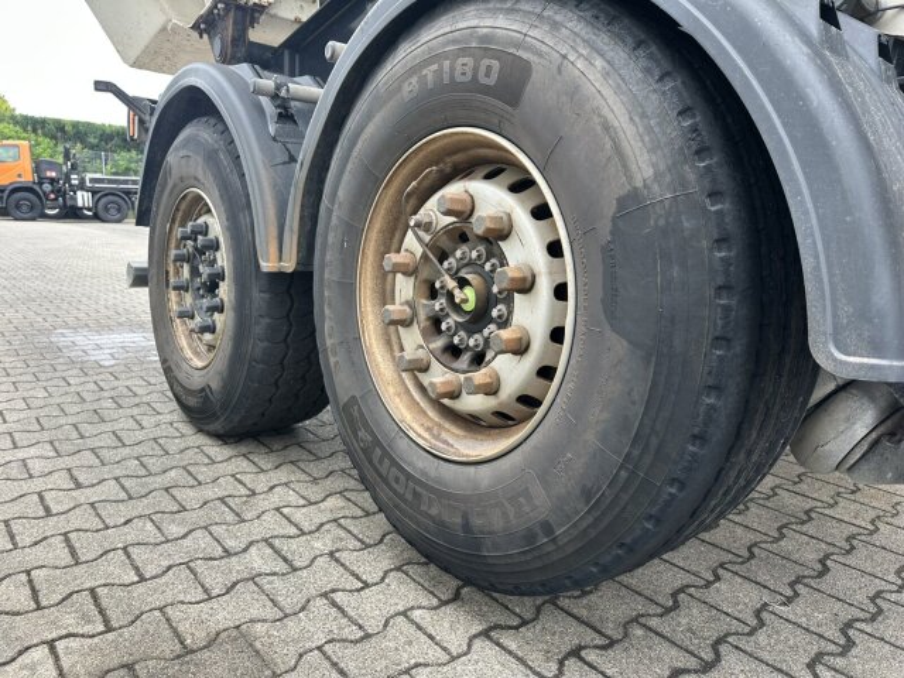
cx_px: 452
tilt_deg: -8.4
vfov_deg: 56.8
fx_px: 627
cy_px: 339
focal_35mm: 24
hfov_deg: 71.6
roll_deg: -0.9
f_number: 1.78
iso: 80
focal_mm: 6.86
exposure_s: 1/121
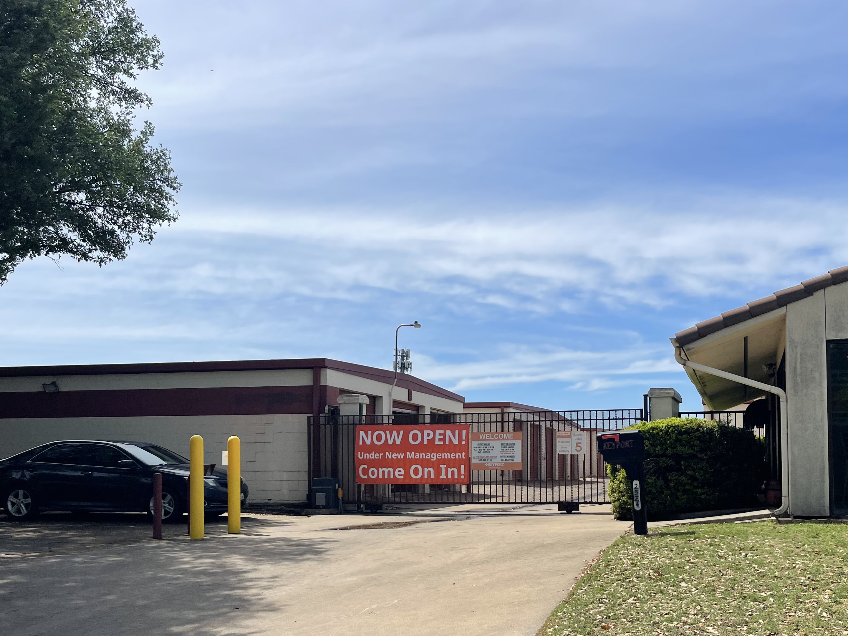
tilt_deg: +4.0
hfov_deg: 52.2
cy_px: 421
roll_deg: -0.1
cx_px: 520
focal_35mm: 35
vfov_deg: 40.2
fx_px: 857
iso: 32
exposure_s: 1/5376
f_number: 1.6
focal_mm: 5.1
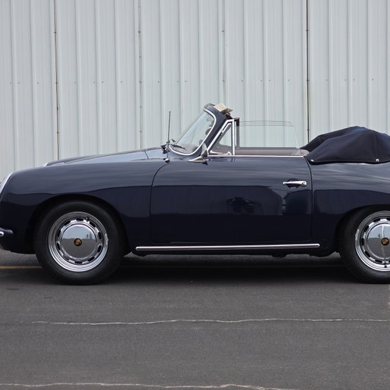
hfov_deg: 19.0
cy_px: 196
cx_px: 250
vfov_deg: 19.1
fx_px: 1160
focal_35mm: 91
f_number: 2.4
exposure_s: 1/1920
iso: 50
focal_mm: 7.9
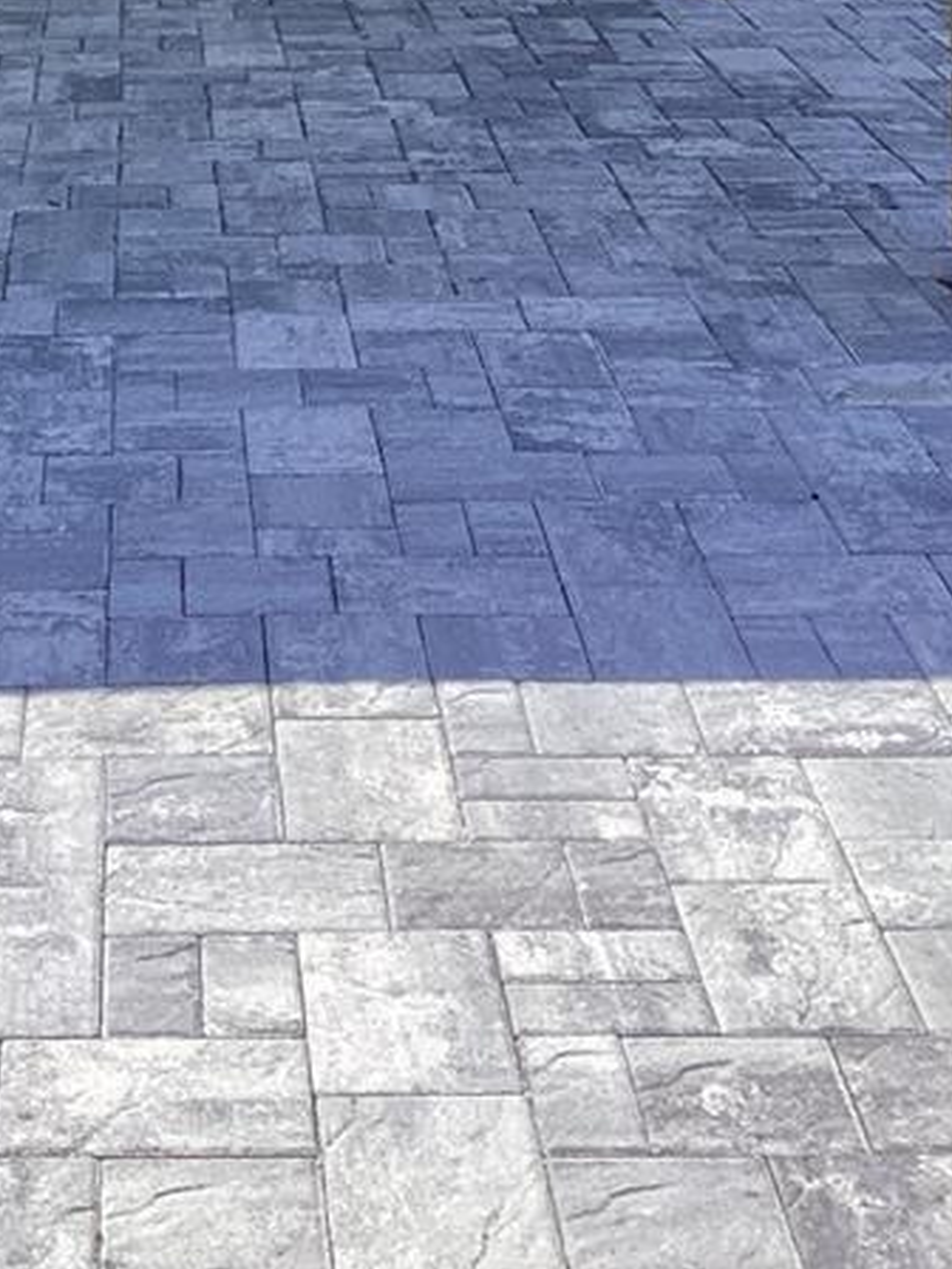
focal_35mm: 83
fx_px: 3044
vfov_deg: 21.2
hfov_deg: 17.4
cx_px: 31
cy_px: -402
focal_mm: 3.3
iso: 25
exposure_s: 1/599
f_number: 2.4
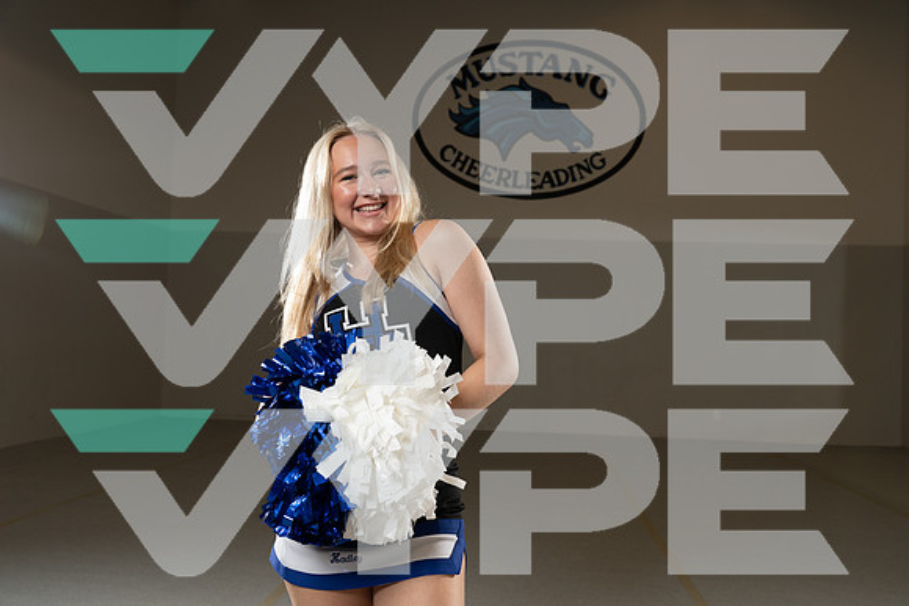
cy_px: 303
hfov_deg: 55.8
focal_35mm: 34
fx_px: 859
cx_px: 454
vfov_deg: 38.9
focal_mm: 34
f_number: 5.6
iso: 500
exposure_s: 1/250
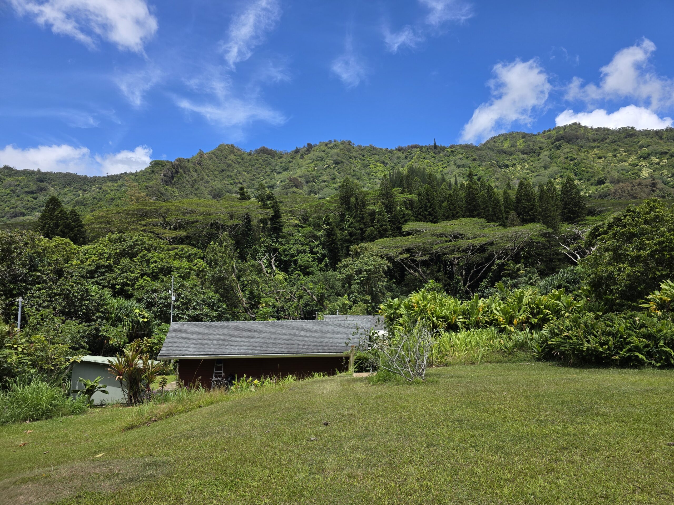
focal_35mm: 23
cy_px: 252
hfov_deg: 73.9
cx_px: 337
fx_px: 448
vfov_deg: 58.9
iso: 80
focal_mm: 6.3
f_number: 1.7
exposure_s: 1/4434
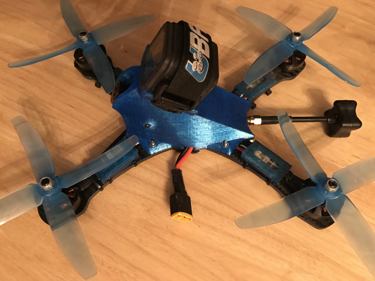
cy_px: 140
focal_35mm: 28
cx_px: 188
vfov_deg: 49.7
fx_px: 303
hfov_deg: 63.4
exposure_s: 1/5
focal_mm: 3.99
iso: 100
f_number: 1.8
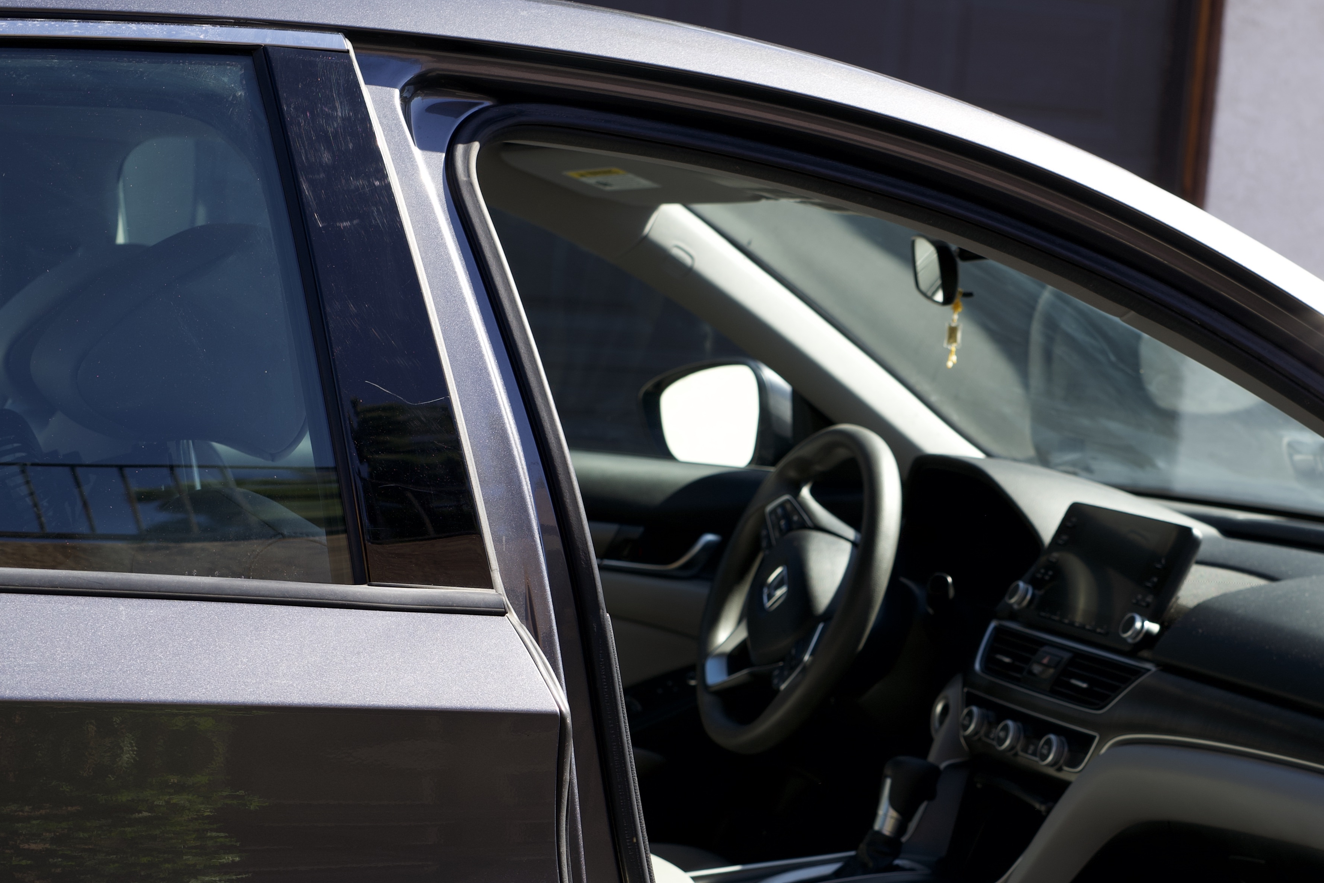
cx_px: 1027
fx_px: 3126
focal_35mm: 85
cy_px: 744
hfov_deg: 23.6
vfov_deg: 15.9
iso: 100
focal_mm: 50
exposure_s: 1/125
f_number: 5.6
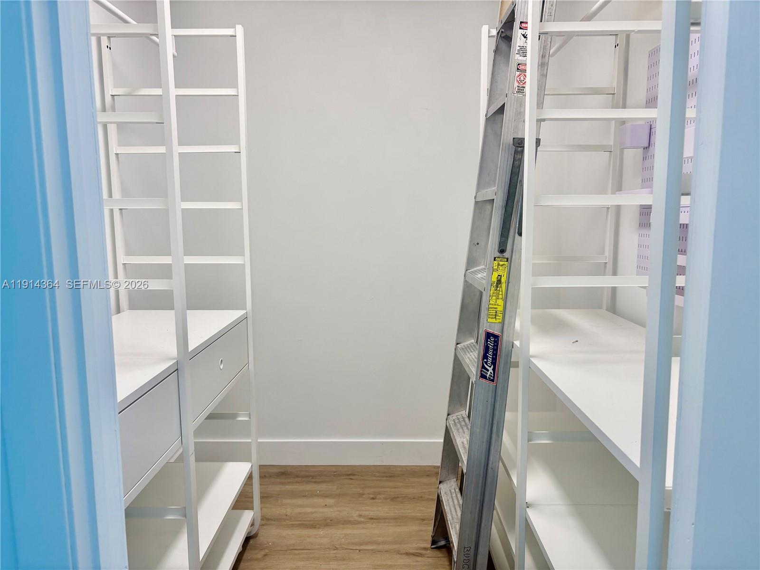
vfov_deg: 53.1
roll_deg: +1.0
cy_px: 285
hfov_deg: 67.3
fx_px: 571
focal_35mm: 26
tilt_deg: -7.0
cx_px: 380
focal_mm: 5.96
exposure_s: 1/120
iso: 50
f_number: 1.6
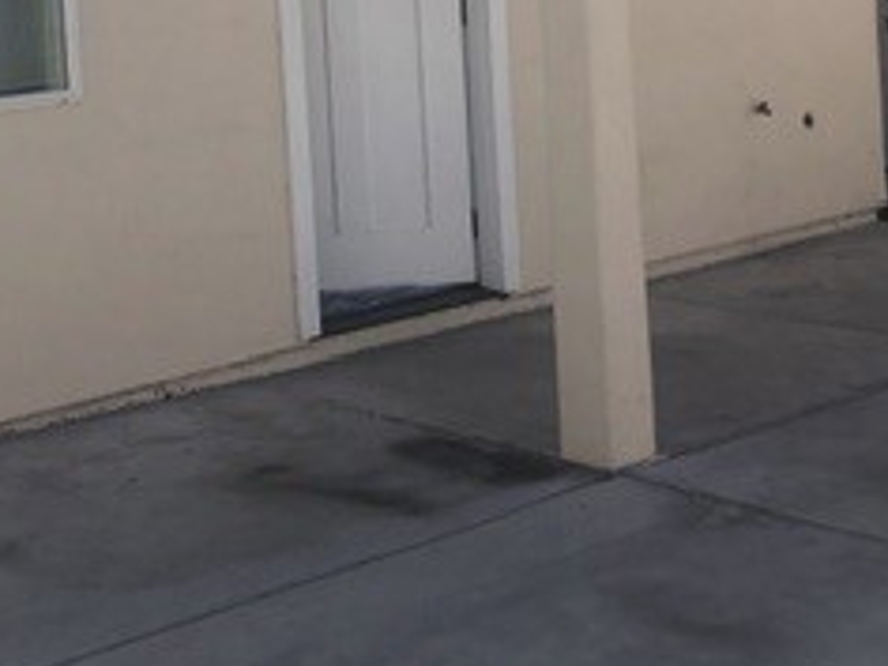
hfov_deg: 25.1
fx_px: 1950
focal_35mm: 76
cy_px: 53
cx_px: 143
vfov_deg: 19.0
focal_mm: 4
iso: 20
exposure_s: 1/1799
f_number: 1.8
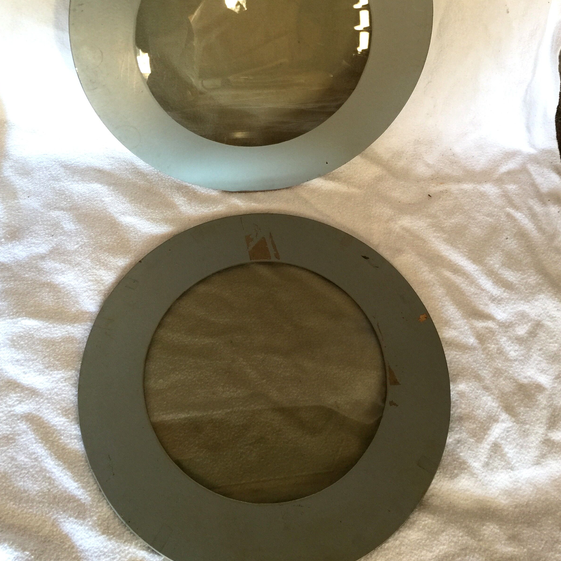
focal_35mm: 35
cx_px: 281
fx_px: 642
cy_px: 206
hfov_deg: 47.2
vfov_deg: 46.7
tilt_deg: -58.1
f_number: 2.2
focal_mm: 4.15
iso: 64
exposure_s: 1/17
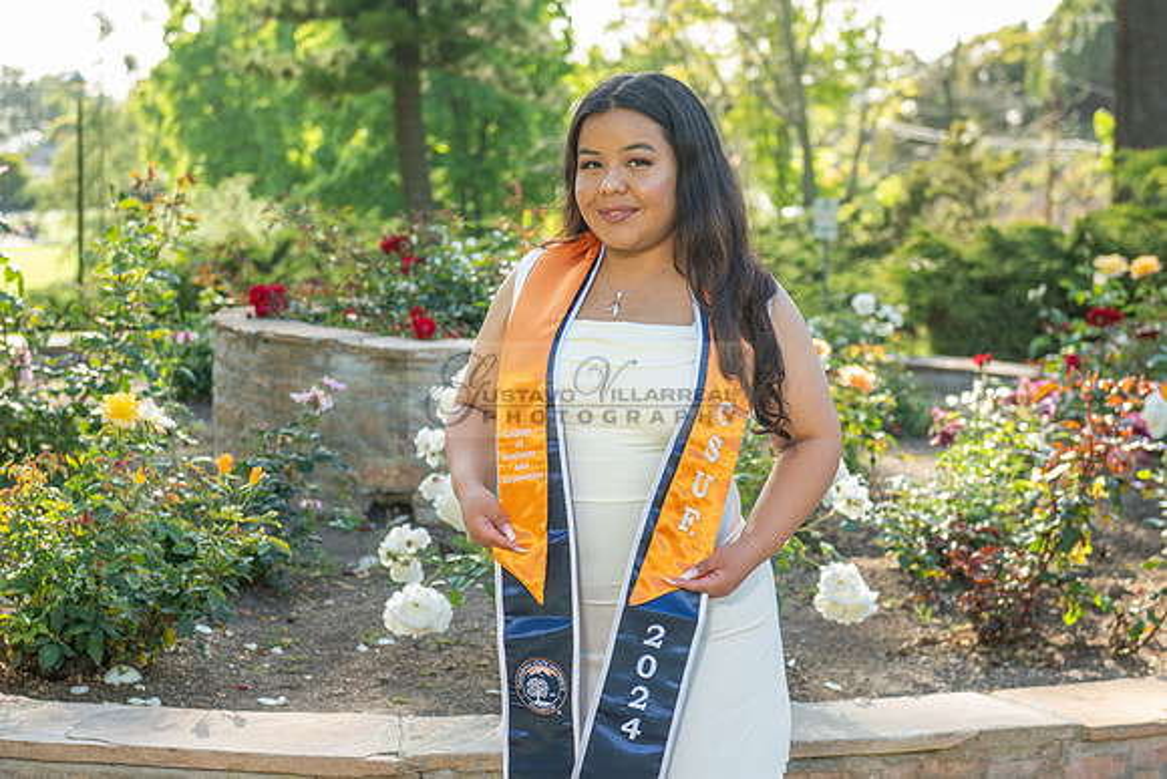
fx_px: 2168
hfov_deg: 30.1
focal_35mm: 67
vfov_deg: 20.4
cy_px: 417
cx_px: 561
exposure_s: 1/250
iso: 200
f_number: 3.5
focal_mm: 52
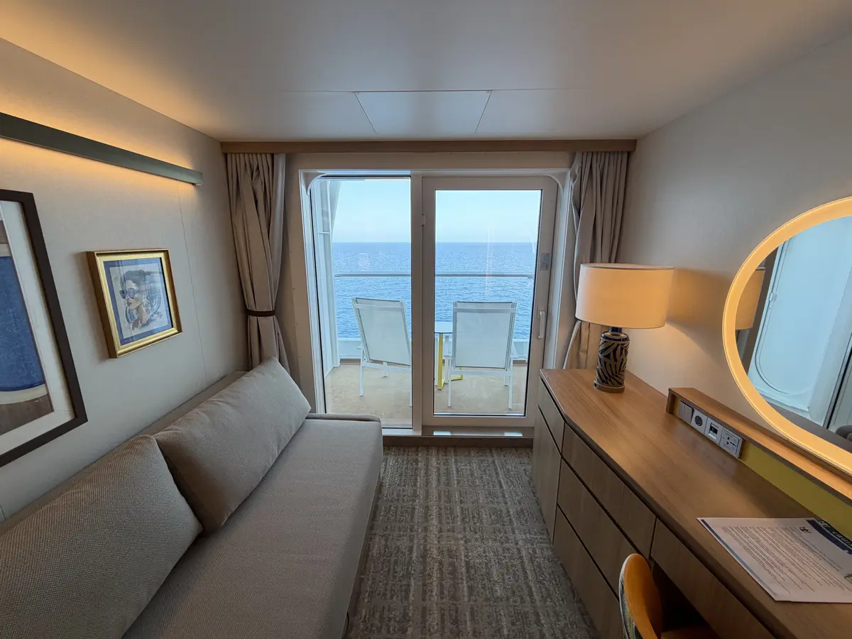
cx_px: 426
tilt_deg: -14.2
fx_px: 345
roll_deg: -1.2
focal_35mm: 14
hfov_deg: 102.1
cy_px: 320
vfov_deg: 85.7
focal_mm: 2.22
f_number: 2.2
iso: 80
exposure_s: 1/121
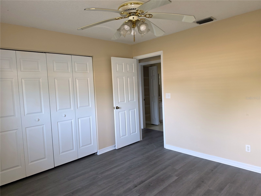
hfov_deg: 73.9
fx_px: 173
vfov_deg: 58.9
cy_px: 98
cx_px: 130
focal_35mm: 23
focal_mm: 6.5
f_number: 1.4
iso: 50
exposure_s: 1/24
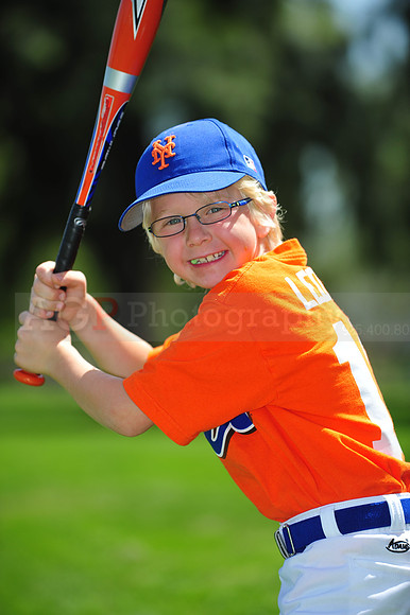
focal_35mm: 200
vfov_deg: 10.3
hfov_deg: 6.9
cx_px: 205
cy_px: 308
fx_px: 3420
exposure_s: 1/1250
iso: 200
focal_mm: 200
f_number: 4.5
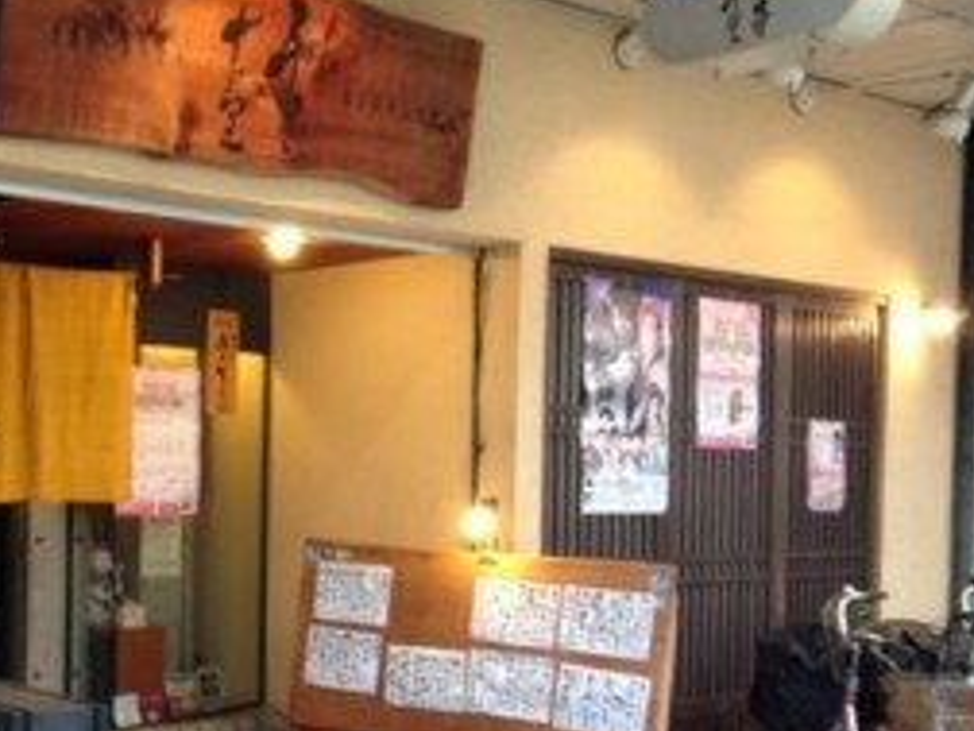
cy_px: 538
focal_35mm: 59
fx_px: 1660
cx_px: 166
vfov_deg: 24.6
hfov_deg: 31.7
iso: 80
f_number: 2.4
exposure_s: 1/20
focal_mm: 4.13
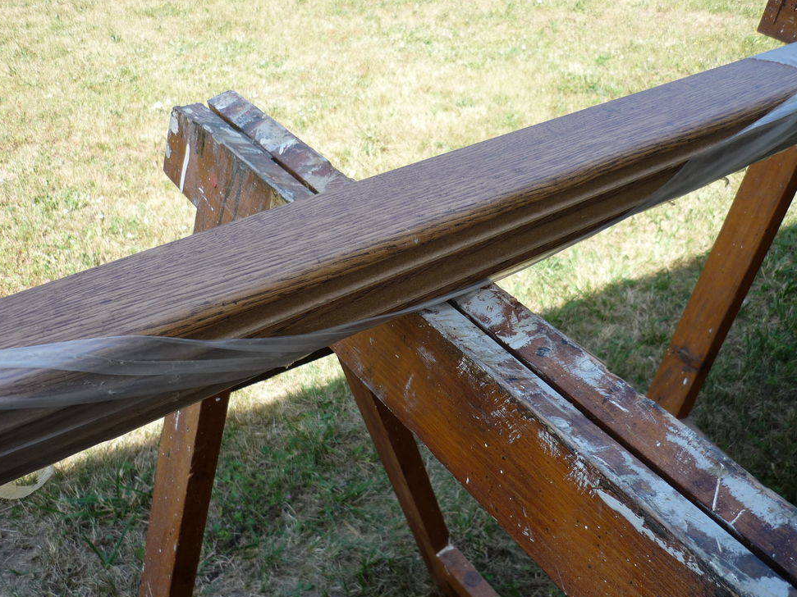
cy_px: 299
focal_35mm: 34
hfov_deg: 54.0
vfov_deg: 41.8
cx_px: 400
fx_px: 783
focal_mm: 5.5
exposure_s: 1/400
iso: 100
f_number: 2.8
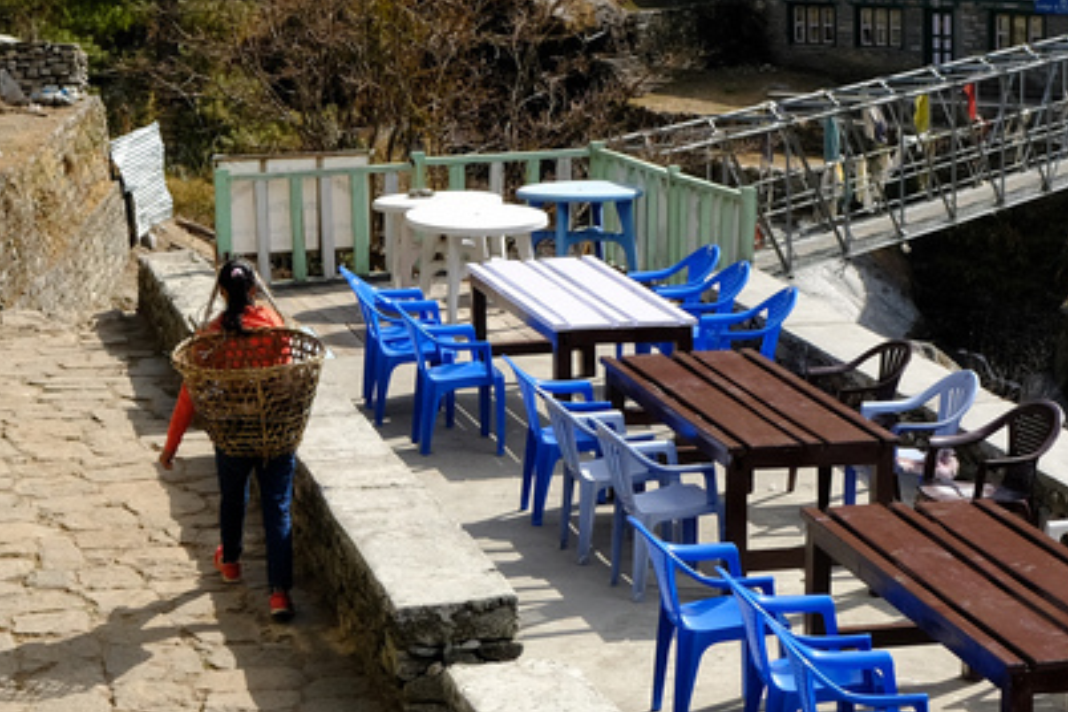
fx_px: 2581
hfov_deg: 23.1
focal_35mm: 87
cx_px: 818
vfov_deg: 15.7
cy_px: 372
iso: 400
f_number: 5.6
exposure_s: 1/850
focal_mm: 23
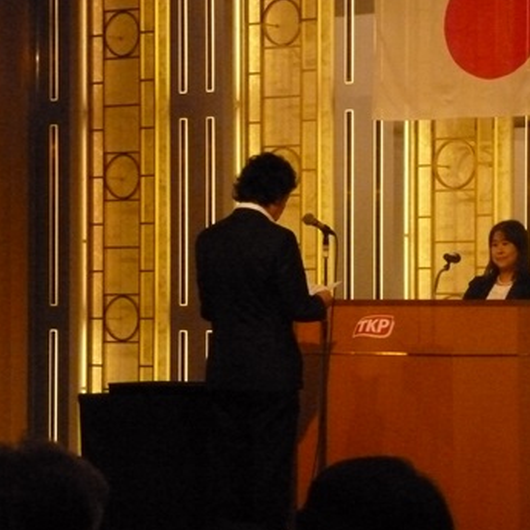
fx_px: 2408
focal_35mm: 139
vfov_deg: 12.6
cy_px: 263
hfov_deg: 12.5
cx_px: 355
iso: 1600
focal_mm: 20.2
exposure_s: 1/400
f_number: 5.1
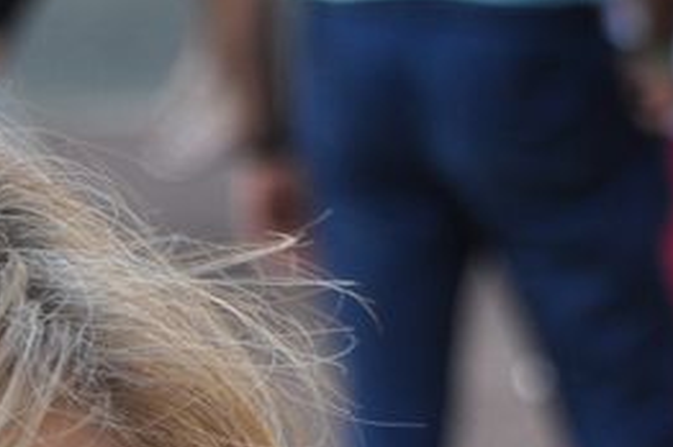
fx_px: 8215
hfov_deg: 4.7
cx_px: -426
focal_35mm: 440
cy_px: 822
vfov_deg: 3.1
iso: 400
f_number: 5
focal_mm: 60
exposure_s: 1/320
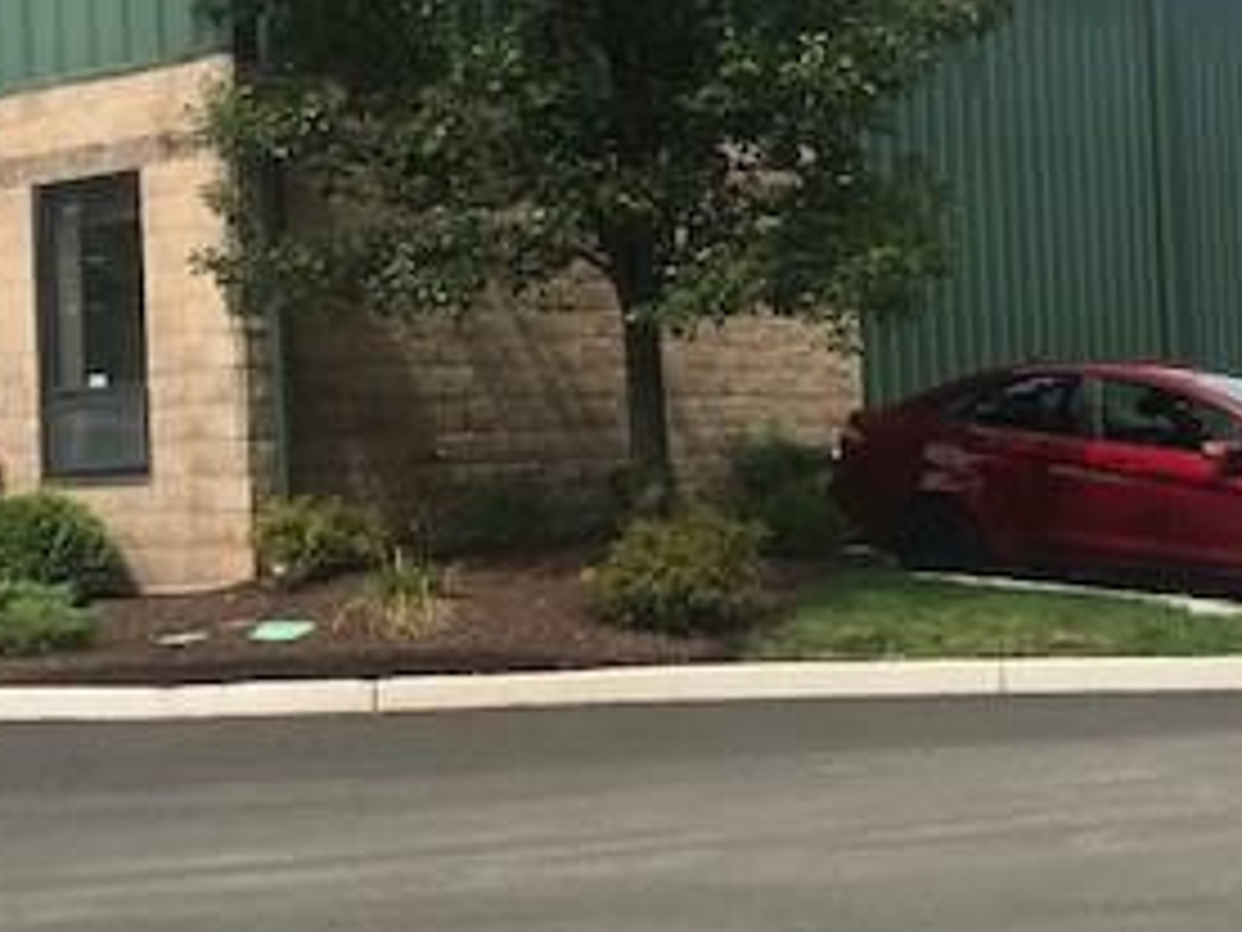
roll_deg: +1.6
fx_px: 2332
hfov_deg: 29.8
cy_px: 423
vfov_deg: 22.6
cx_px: 724
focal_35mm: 65
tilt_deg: +1.6
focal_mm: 3.99
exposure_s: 1/2037
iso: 20
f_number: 1.8
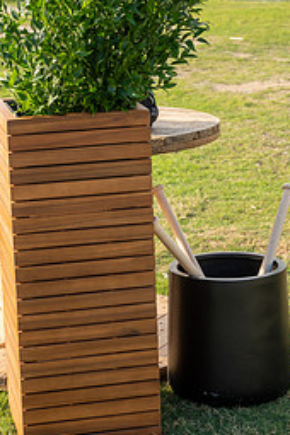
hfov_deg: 13.2
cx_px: 148
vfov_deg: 19.5
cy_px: 113
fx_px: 1257
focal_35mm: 104
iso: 100
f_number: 6.3
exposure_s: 1/80
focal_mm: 59
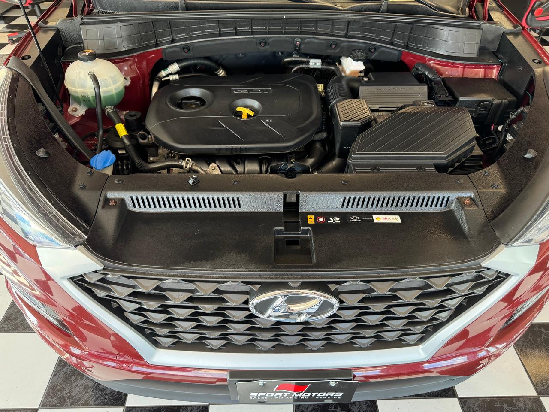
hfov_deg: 71.6
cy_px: 206
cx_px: 274
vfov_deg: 56.8
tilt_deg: -41.8
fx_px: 381
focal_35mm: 24
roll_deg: -1.1
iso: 125
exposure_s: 1/60
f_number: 1.78
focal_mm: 6.76
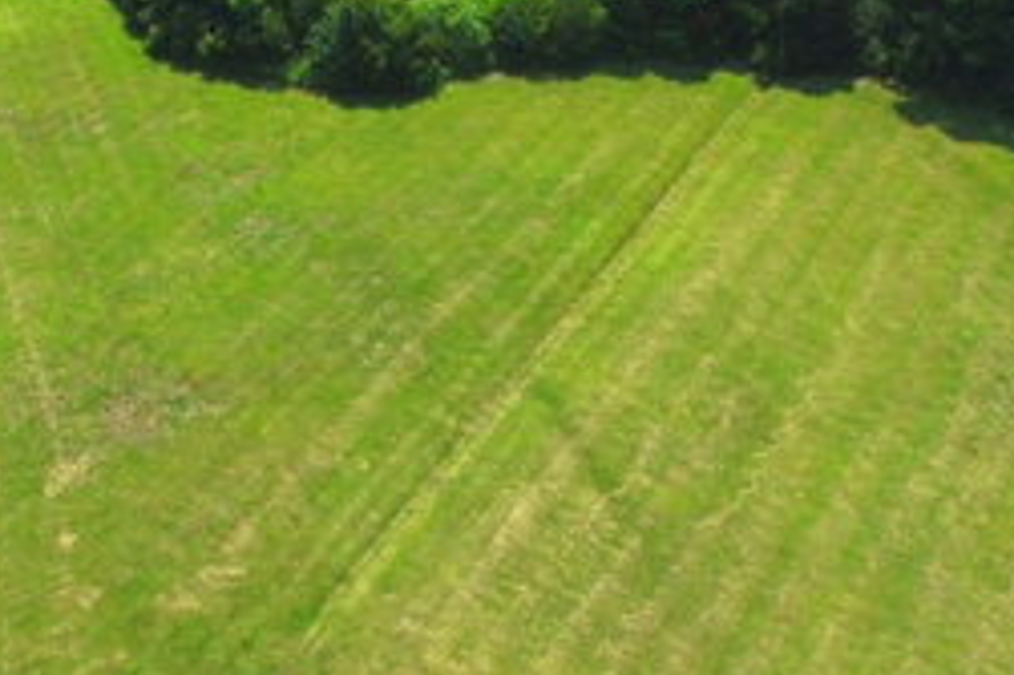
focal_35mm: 53
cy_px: 465
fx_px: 1492
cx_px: 331
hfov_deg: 37.1
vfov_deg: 25.3
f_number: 2.8
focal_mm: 3.61
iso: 100
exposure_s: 1/1634
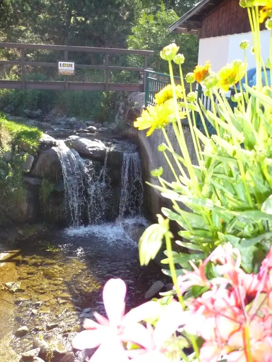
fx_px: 367
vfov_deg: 52.6
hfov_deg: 40.7
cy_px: 181
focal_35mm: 35
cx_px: 136
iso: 400
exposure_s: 1/800
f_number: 2.8
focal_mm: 5.8
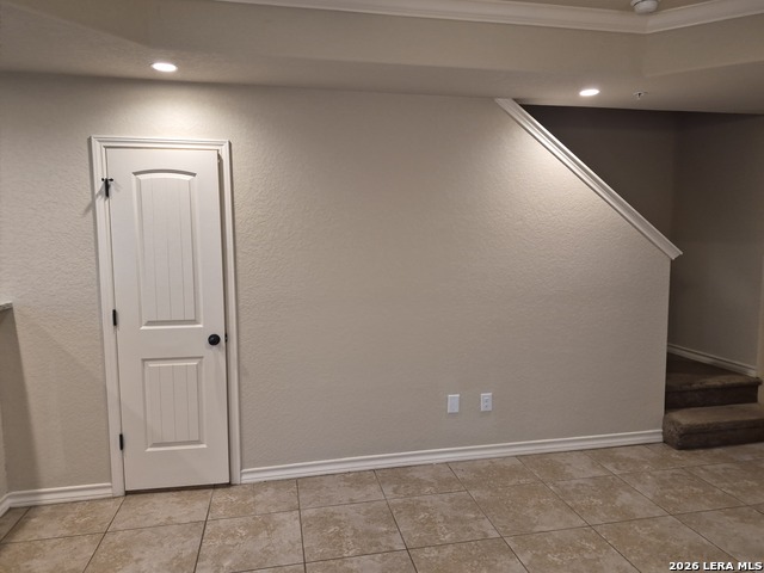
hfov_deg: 73.9
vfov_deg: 58.9
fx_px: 508
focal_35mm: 23
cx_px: 382
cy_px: 286
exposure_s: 1/120
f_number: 1.8
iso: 250
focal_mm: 5.4
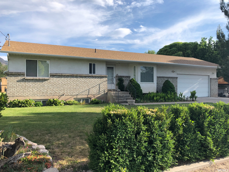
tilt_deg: +0.3
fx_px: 185
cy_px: 86
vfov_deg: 49.7
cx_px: 114
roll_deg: -0.2
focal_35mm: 28
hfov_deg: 63.4
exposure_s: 1/1412
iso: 20
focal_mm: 3.99
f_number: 1.8
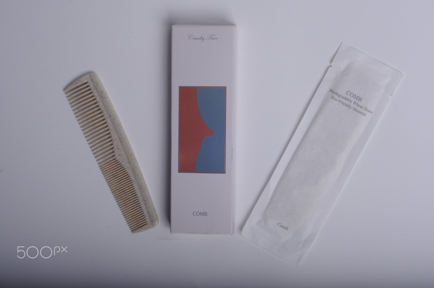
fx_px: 903
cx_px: 217
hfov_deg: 27.0
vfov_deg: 18.1
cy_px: 144
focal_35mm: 75
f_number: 22
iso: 500
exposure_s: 1/200
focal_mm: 50
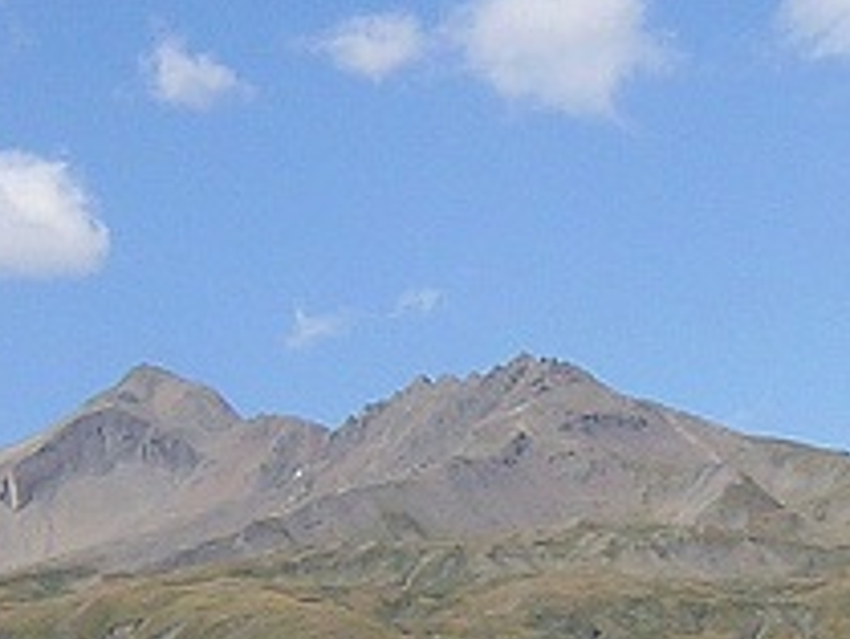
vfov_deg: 10.7
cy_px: 472
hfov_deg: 14.3
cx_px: 533
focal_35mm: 138
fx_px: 3391
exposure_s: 1/328
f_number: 5.2
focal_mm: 4.7
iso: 100
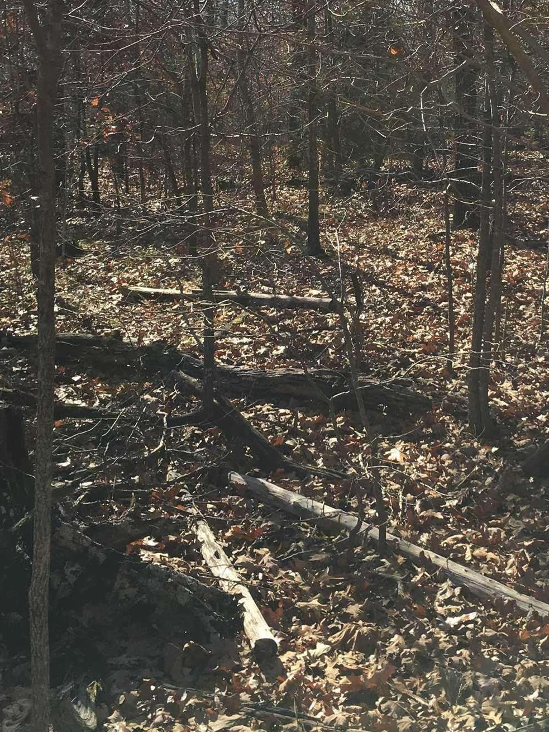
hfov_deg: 28.0
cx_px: 441
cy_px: 225
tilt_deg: -3.5
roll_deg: -2.2
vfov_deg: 37.0
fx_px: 1078
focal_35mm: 51
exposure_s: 1/810
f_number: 2.2
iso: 25
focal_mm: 4.15
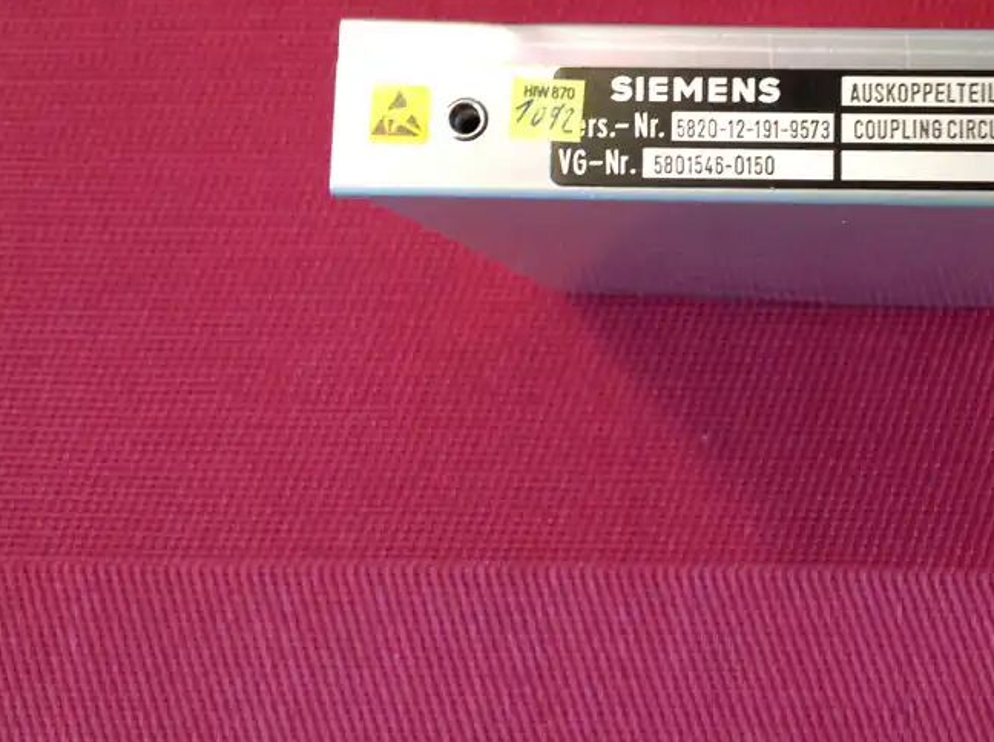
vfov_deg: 26.7
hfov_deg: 35.0
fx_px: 1548
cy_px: 213
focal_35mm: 54
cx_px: 713
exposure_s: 1/17
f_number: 2.4
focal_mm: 4.28
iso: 64
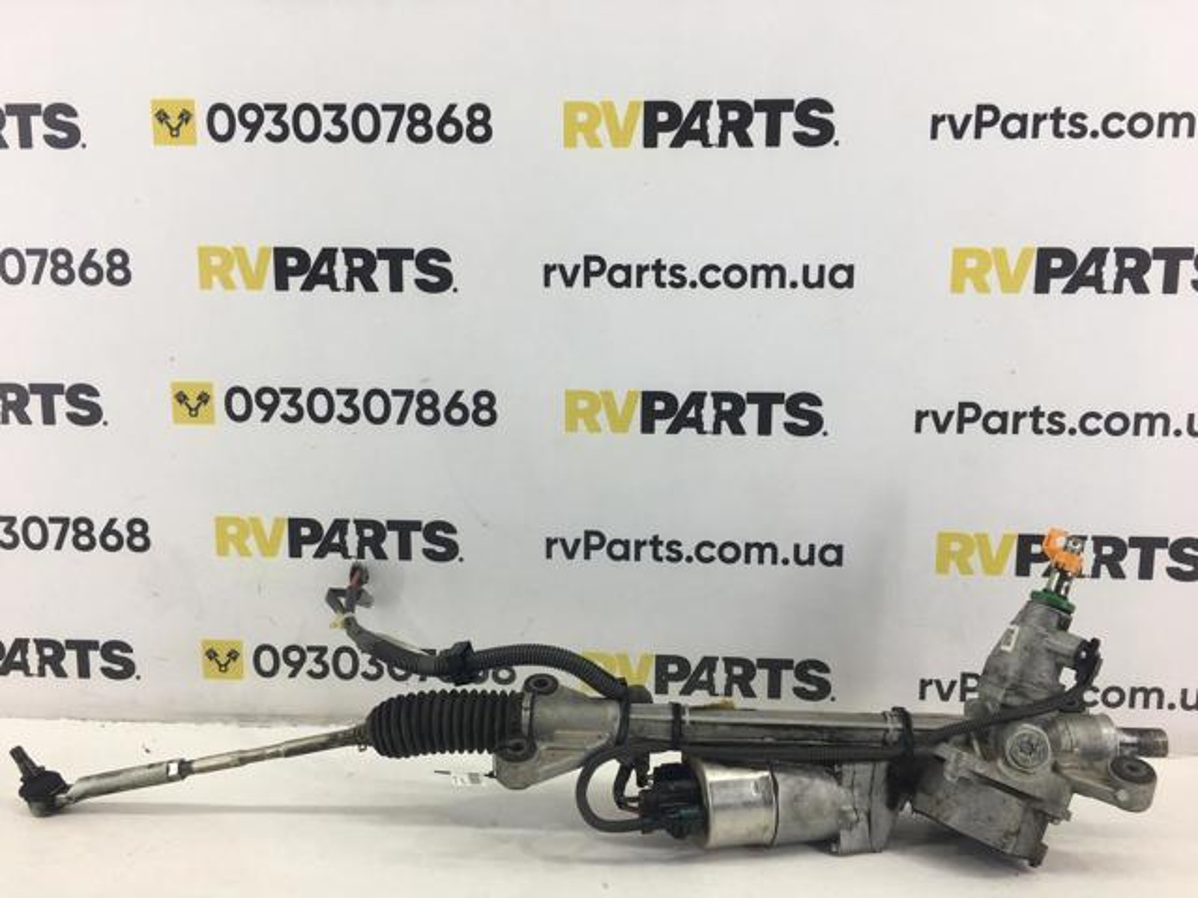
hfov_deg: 61.7
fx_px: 1004
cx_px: 599
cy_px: 449
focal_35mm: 29
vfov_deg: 48.2
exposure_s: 1/50
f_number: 2.2
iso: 25
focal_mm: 4.15
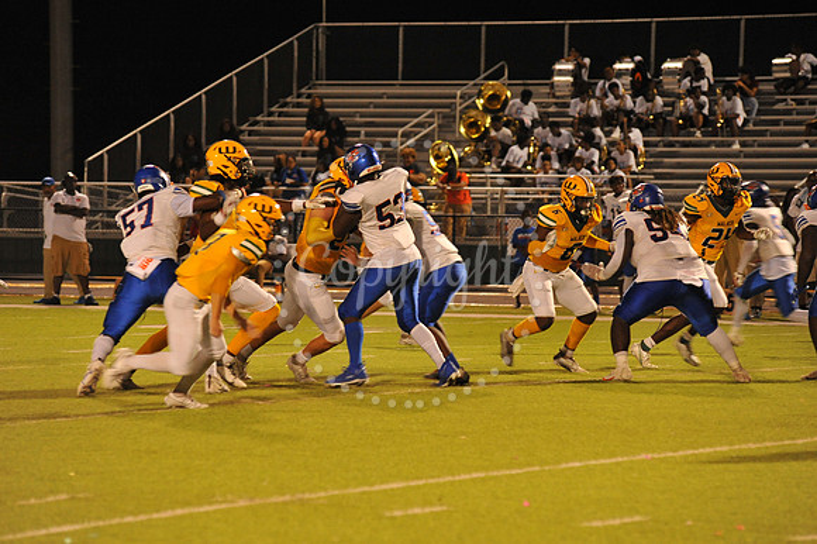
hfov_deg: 10.3
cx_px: 408
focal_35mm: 200
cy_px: 272
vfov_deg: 6.9
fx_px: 4536
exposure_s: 1/160
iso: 3200
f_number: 5
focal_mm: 200
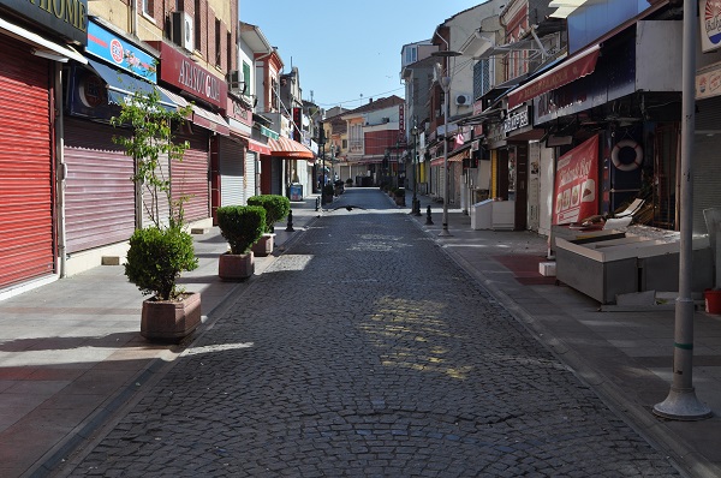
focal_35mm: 45
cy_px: 239
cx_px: 360
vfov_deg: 29.8
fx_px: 900
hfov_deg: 43.7
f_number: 8
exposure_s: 1/250
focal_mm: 30
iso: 200
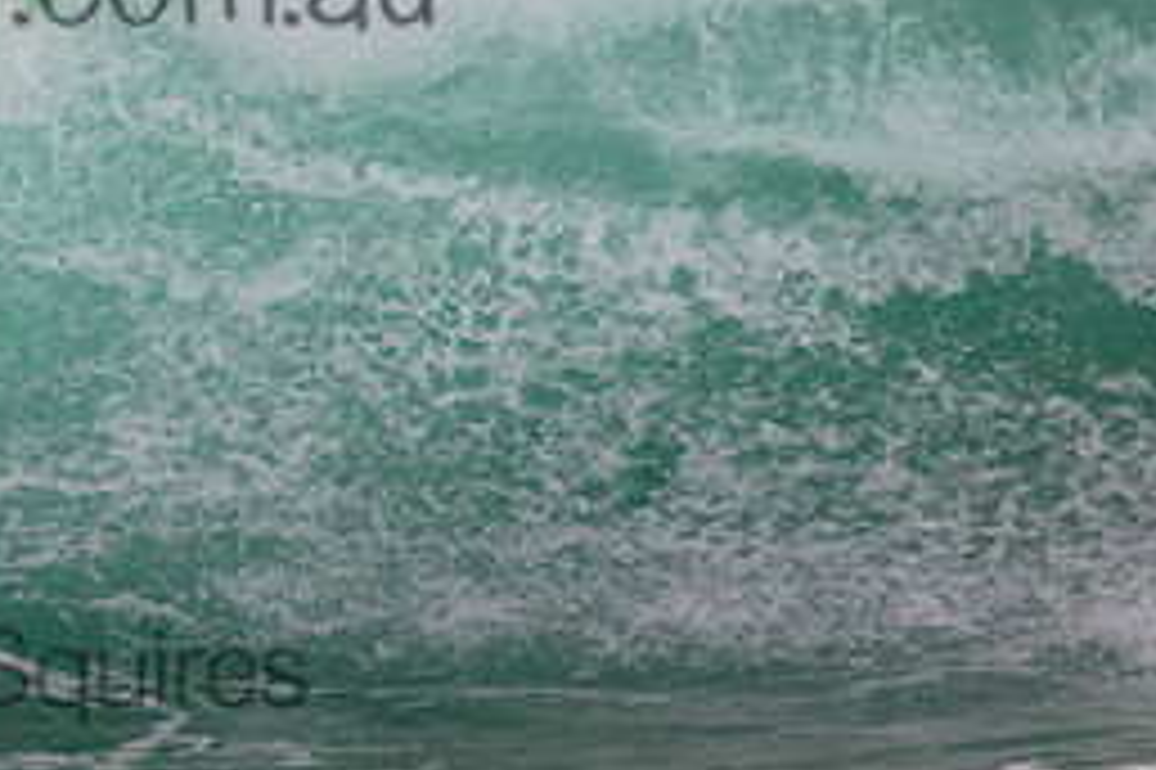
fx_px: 57953
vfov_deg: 0.8
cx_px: -40
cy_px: -79
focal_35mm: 1806
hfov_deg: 1.1
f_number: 11
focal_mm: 800
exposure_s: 1/1600
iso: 3200
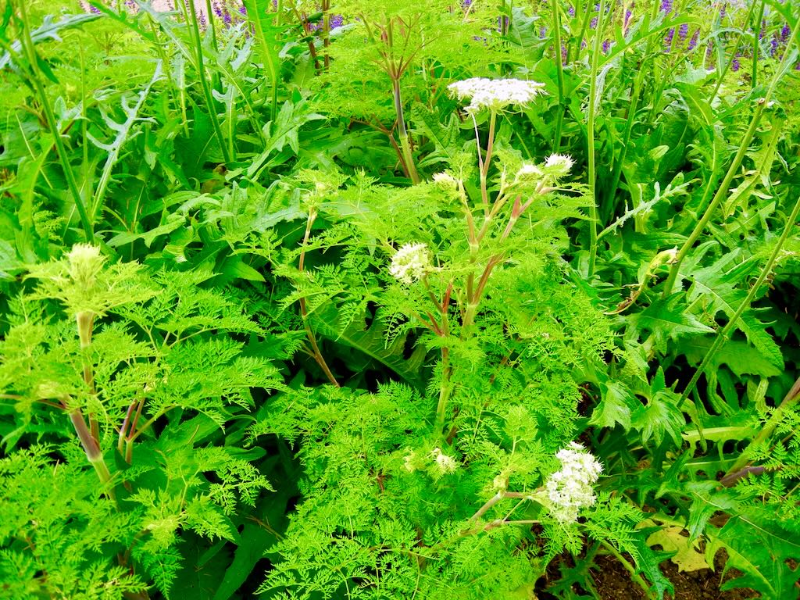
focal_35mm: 30
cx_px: 400
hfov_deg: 60.0
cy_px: 300
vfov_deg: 46.8
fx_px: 693
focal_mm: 5.4
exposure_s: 1/136
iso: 160
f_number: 3.5
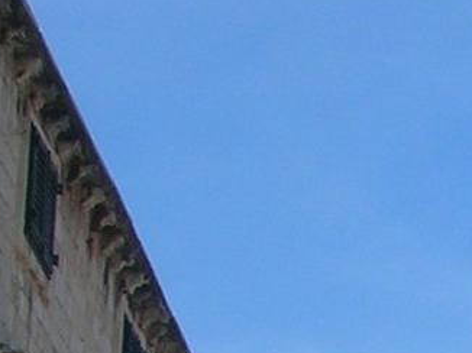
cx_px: 1135
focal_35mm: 200
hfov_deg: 8.9
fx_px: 2725
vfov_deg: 6.9
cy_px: 916
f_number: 4.9
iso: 50
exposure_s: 1/508
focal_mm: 5.7
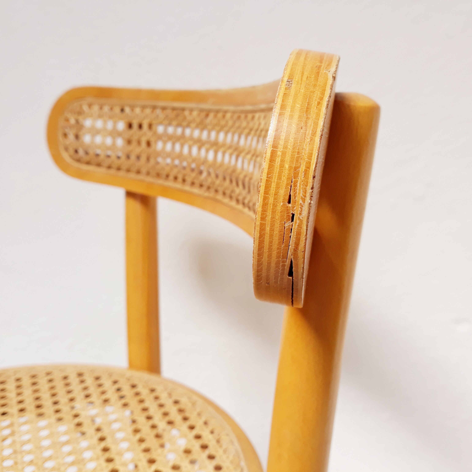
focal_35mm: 32
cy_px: 236
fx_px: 494
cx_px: 255
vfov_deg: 51.1
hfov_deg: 51.0
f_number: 1.7
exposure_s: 1/420
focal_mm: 3.71
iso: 40
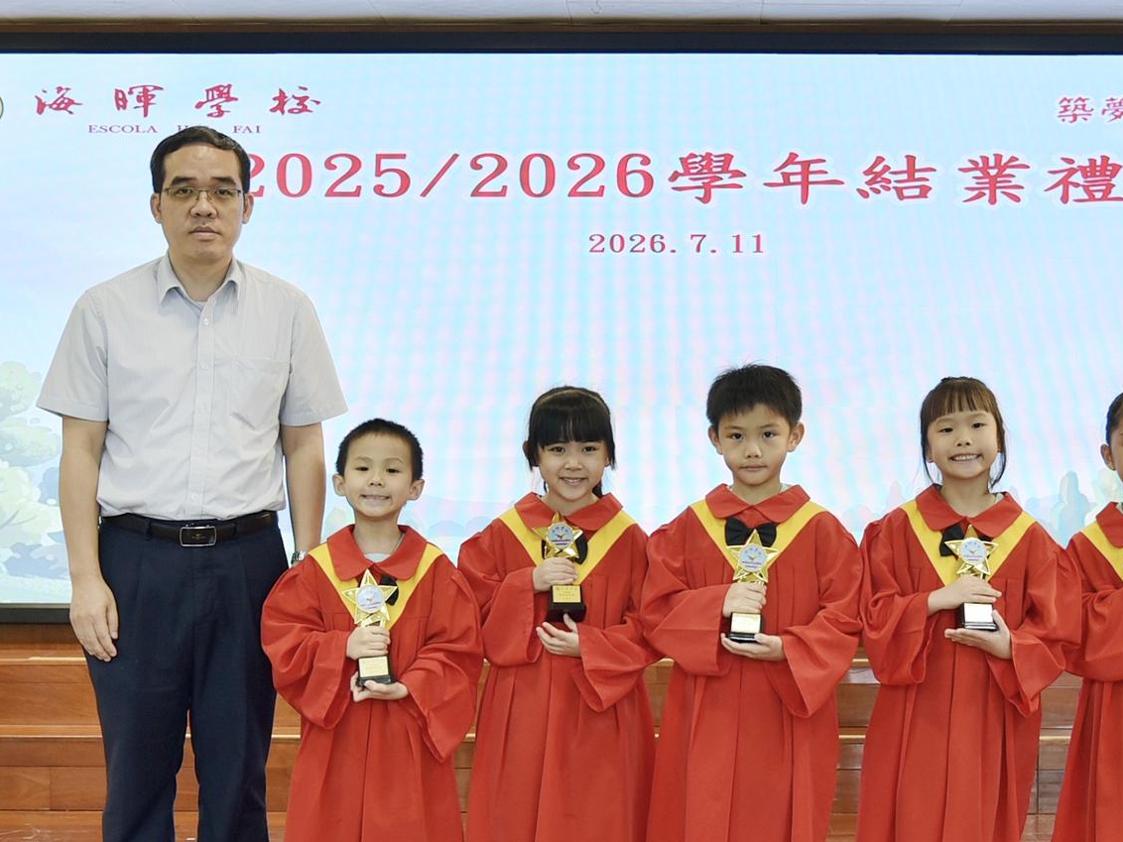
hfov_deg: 31.1
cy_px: 527
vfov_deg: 23.6
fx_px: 2011
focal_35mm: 62
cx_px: 676
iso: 400
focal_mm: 38
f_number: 4.8
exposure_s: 1/90
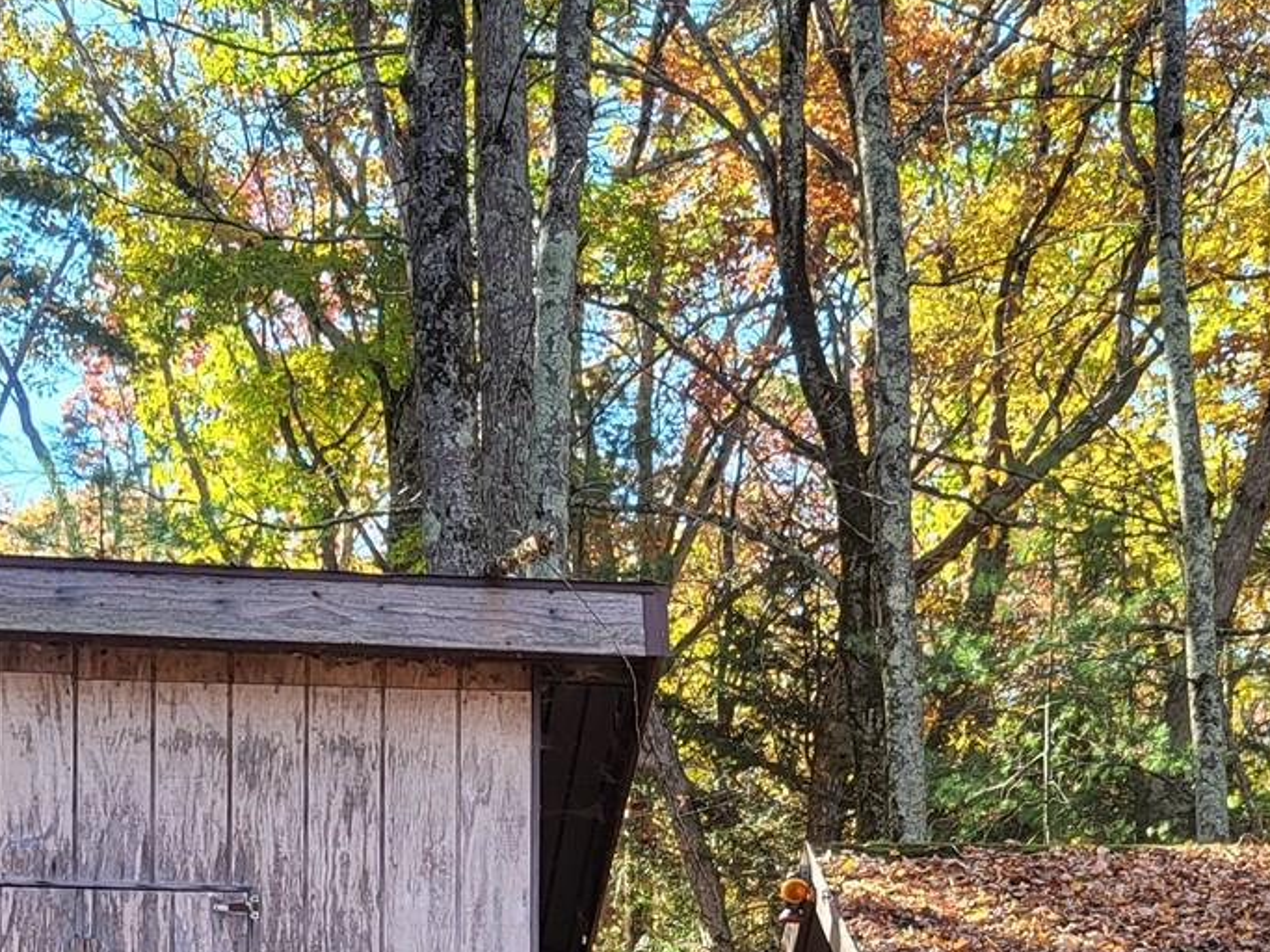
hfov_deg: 25.0
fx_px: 2861
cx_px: 770
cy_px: 1147
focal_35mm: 78
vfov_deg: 17.9
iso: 40
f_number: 1.8
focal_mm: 5.4
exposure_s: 1/120
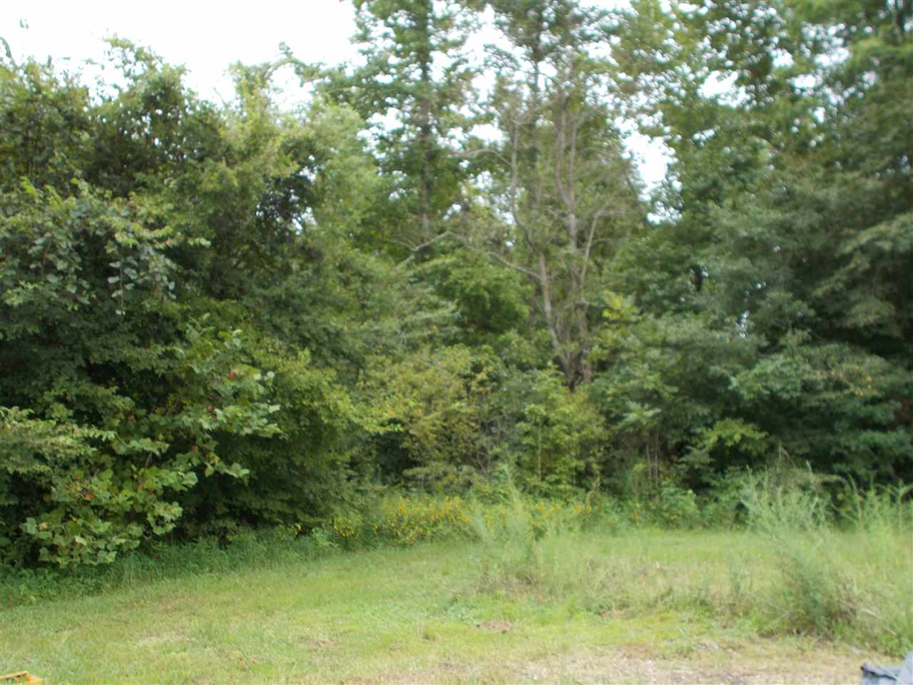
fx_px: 1029
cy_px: 342
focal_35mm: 39
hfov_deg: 47.9
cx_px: 456
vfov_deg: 36.8
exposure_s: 1/40
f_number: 3.9
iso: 80
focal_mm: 6.9
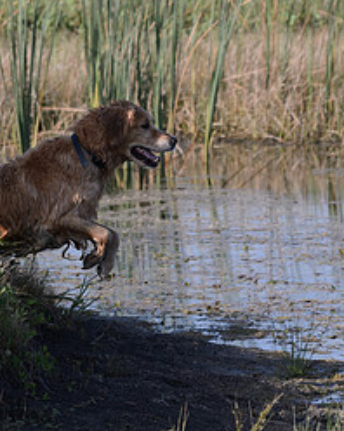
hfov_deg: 3.5
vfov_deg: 4.4
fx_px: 5594
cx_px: -43
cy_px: 188
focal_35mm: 439
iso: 900
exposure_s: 1/1600
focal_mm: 200
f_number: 8
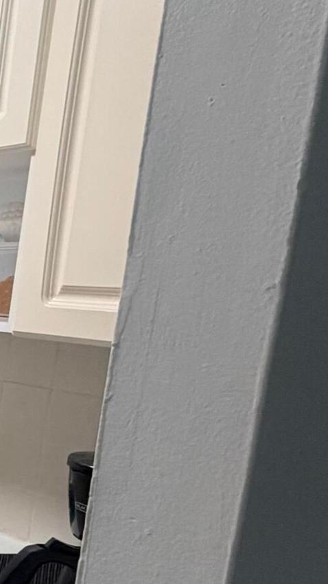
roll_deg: -2.4
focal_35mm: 52
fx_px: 804
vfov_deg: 39.6
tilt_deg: -7.6
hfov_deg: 11.7
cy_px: 364
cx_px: -647
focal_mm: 2.22
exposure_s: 1/60
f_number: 2.2
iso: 200
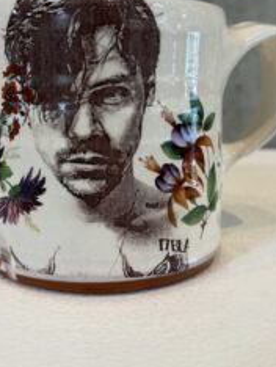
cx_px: 119
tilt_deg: -8.9
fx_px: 435
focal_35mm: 41
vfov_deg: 45.4
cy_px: 140
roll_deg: -0.7
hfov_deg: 35.1
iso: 160
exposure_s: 1/120
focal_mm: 6.76
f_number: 1.78
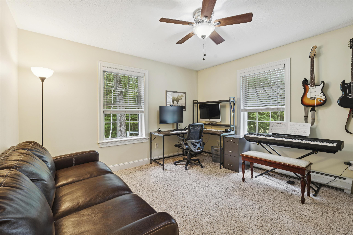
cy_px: 118
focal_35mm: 16
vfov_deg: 72.1
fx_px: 162
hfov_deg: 95.0
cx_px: 176
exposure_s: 1/1.25
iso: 100
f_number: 8
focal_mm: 16.5
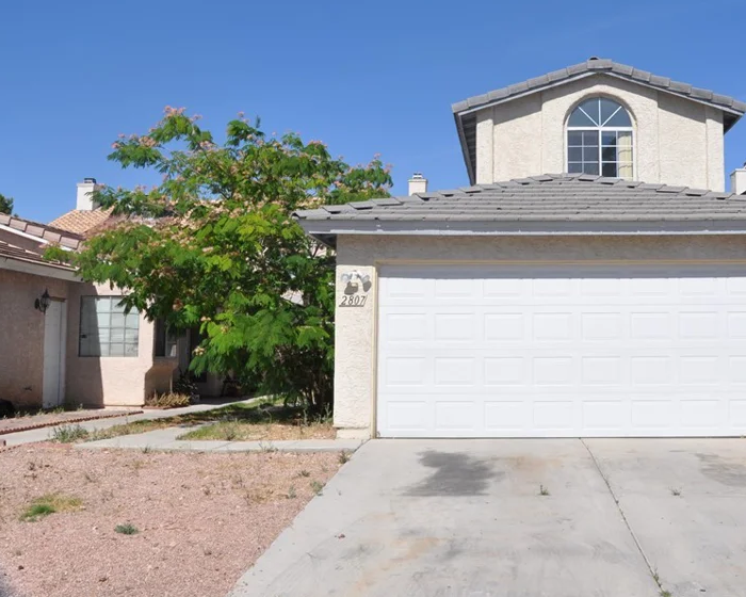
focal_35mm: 37
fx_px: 817
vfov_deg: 40.1
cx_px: 484
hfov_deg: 48.4
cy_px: 264
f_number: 10
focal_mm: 18
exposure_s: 1/400
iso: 200
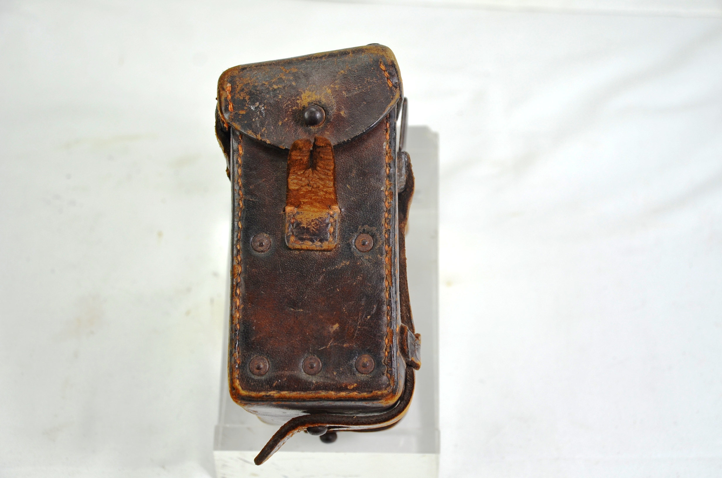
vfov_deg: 18.8
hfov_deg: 28.1
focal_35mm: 72
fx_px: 1441
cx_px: 361
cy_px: 239
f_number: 5.6
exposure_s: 1/125
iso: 250
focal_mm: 48
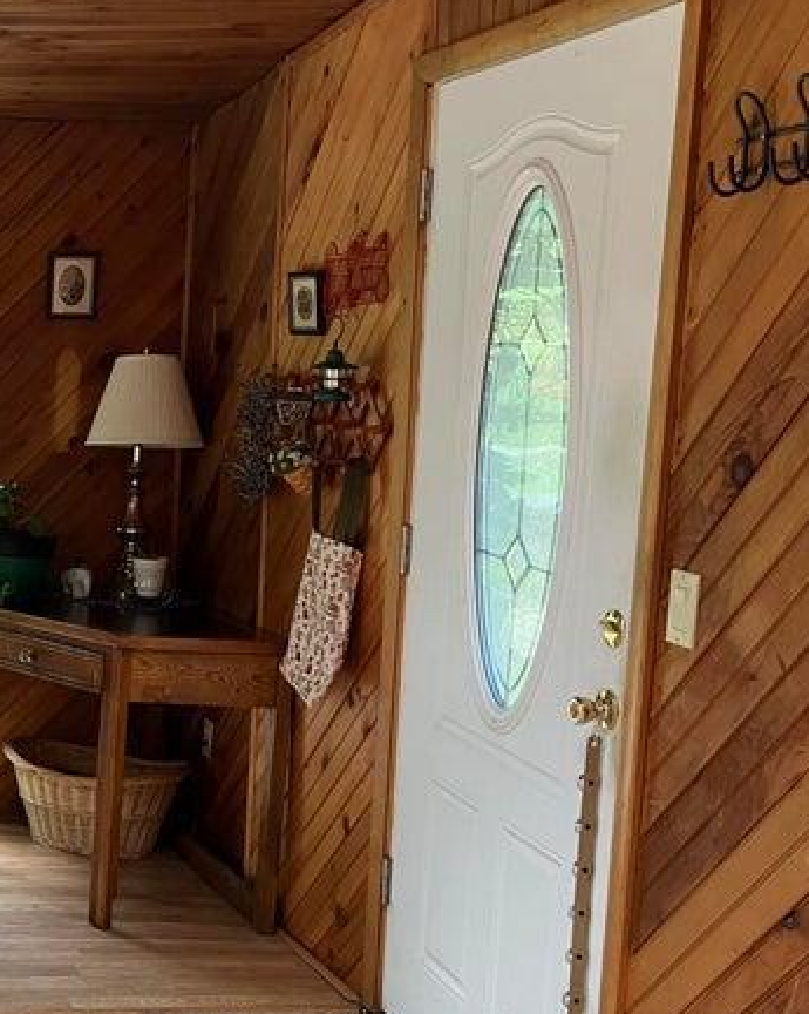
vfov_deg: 34.7
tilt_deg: -8.8
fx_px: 1618
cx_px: -170
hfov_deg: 25.2
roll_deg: +0.5
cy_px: 589
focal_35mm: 54
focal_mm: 3.99
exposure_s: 1/60
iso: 100
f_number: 1.8
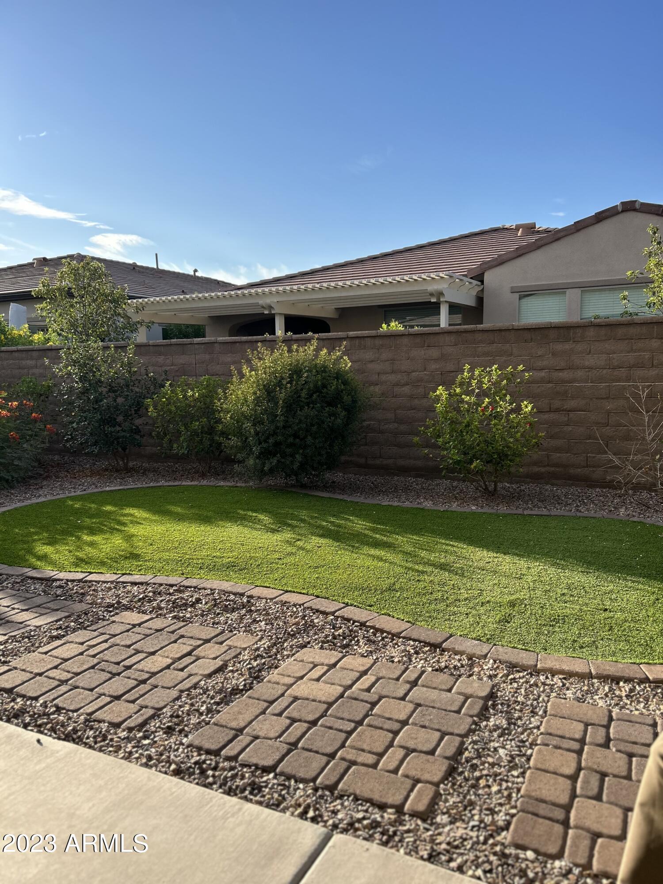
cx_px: 332
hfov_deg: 53.1
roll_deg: +0.7
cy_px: 442
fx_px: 664
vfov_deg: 67.3
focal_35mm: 26
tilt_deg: -6.6
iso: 50
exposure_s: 1/3356
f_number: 1.5
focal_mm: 5.7
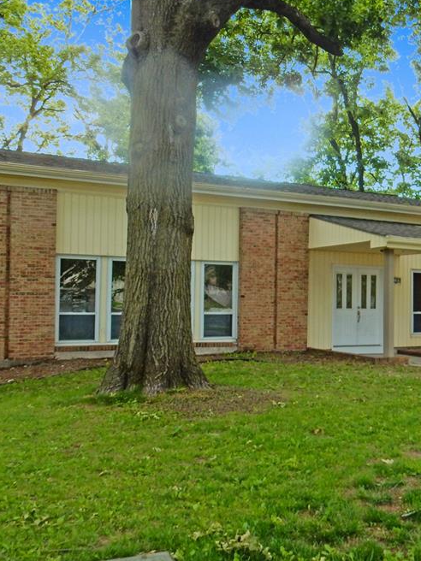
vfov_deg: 47.9
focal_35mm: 39
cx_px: 311
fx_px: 632
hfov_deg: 36.0
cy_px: 288
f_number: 3.7
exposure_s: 1/60
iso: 125
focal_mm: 4.5
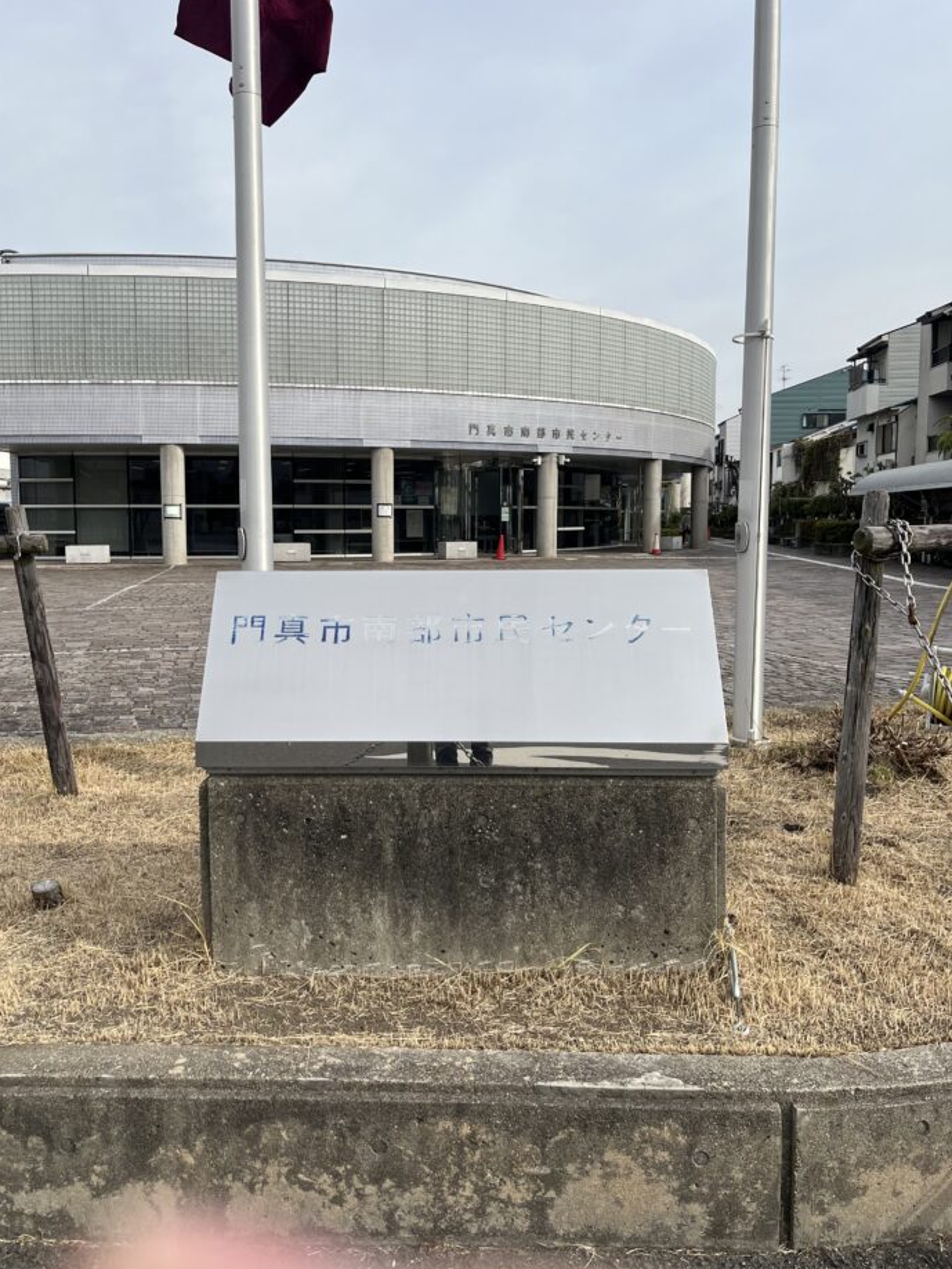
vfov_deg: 61.6
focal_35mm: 29
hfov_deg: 48.2
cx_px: 423
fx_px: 1063
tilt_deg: -6.9
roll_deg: -0.4
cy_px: 615
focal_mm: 5.1
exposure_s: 1/3413
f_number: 1.6
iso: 50
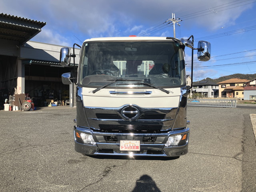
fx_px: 207
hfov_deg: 63.4
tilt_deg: +1.4
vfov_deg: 49.7
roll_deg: -1.1
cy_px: 96
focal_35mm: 28
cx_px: 128
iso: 32
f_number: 1.8
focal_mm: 3.99
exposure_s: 1/2433
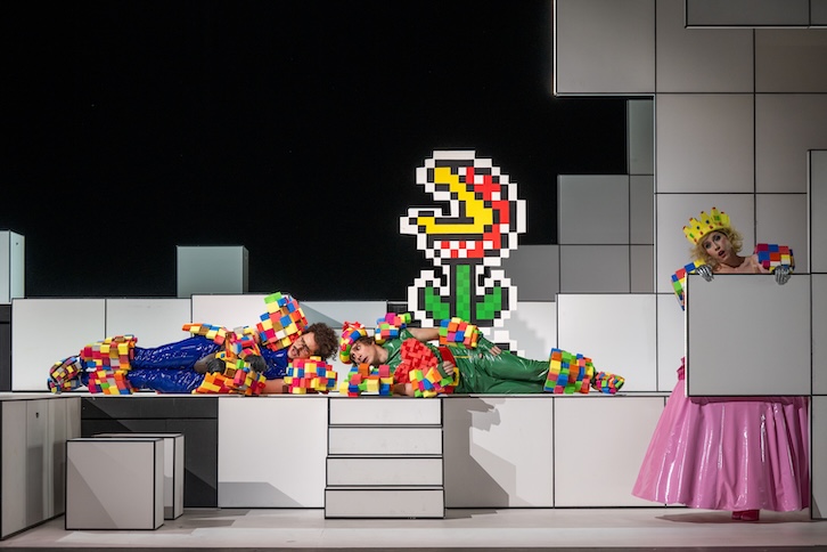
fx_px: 1975
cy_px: 276
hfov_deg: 23.6
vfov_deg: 15.9
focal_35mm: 86
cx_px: 414
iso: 800
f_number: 4
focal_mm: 86
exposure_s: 1/320
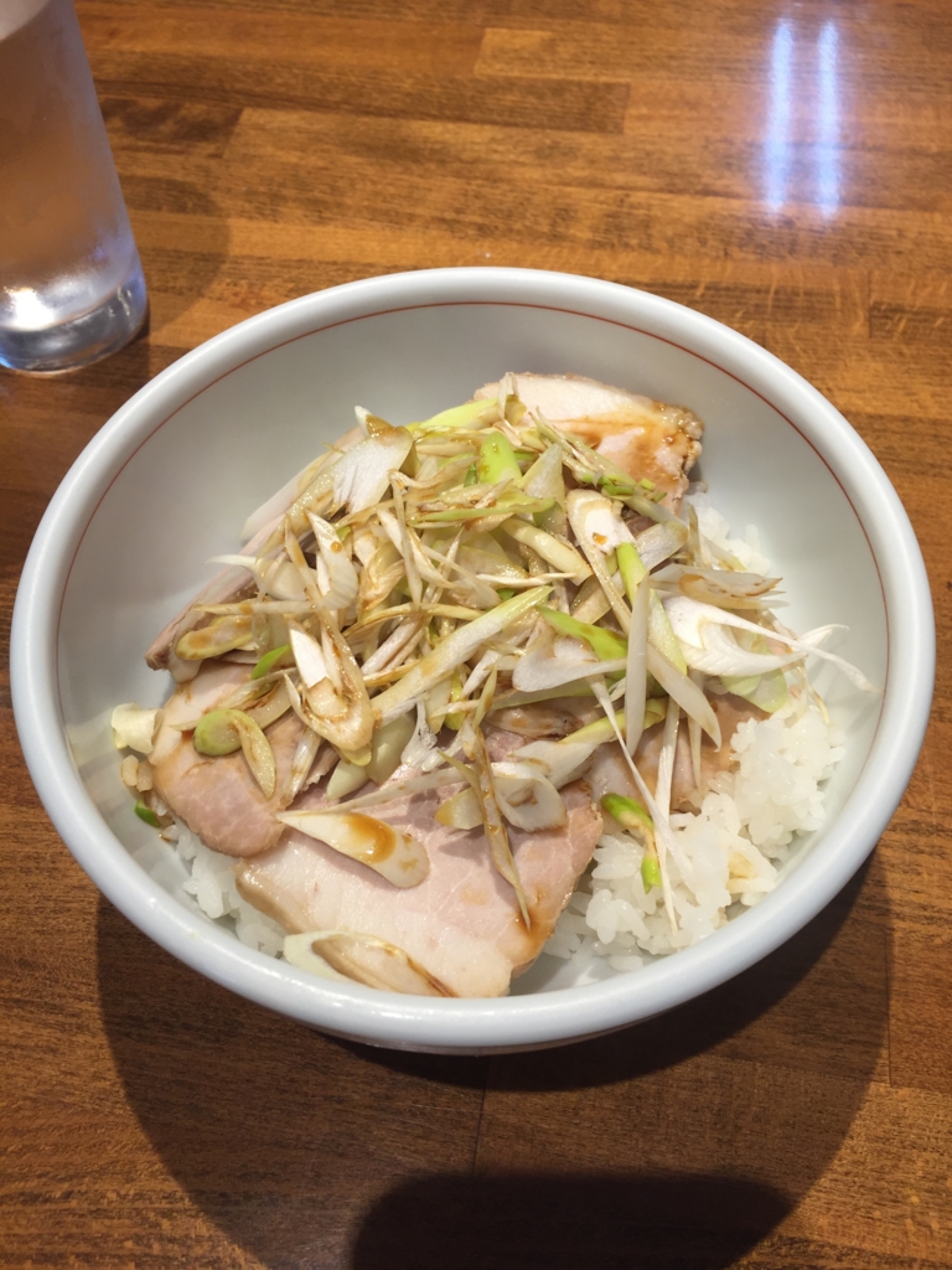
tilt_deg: -58.1
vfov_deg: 61.7
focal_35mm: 29
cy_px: 635
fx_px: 1063
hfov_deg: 48.2
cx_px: 476
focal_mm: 4.15
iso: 32
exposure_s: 1/60
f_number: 2.2
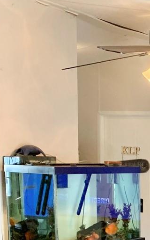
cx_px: 240
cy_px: 274
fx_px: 563
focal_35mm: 86
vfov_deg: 22.5
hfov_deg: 14.0
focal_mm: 4.25
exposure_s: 1/60
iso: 320
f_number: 1.8
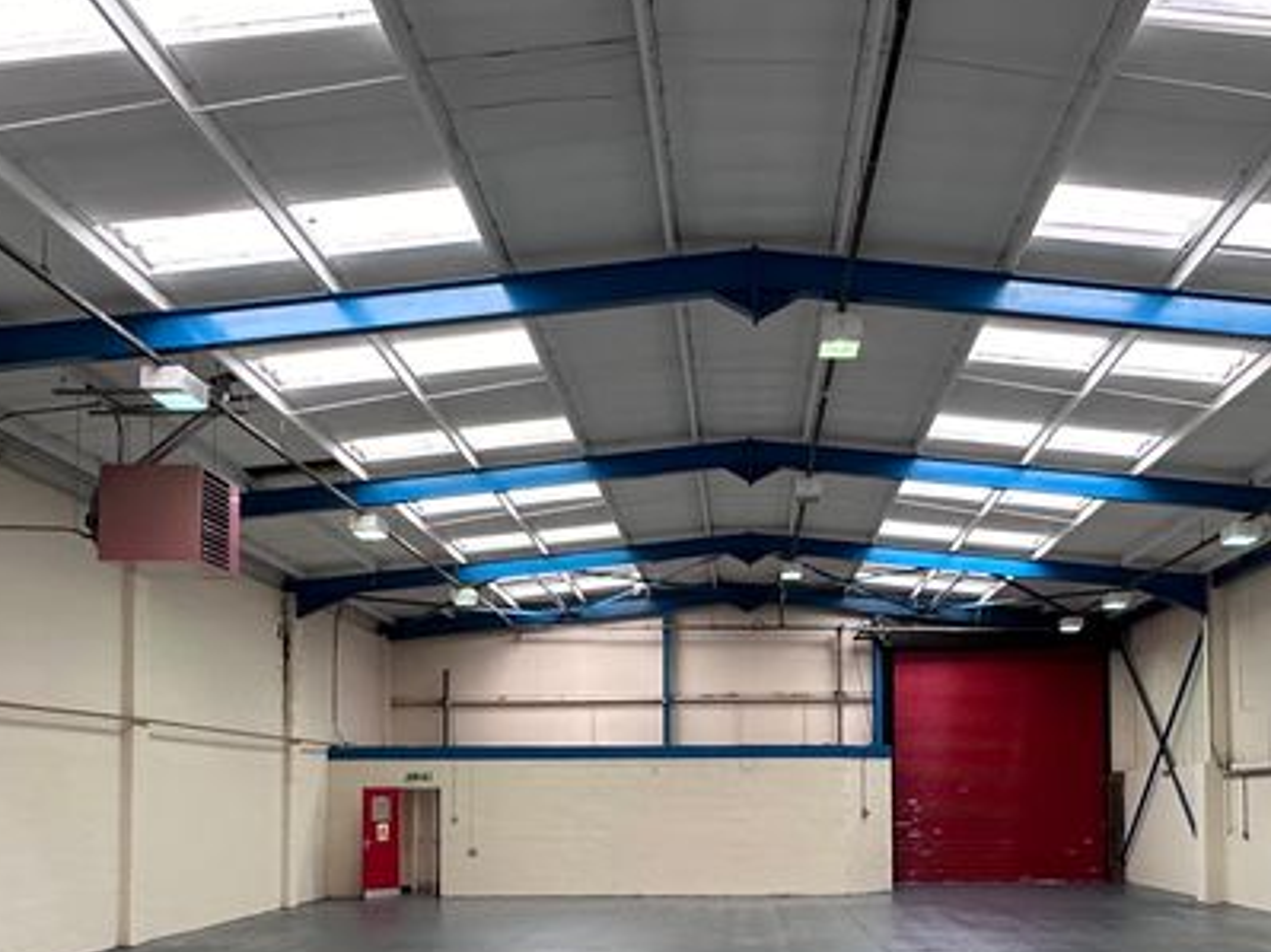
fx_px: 1432
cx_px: 749
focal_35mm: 39
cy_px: 743
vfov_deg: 35.7
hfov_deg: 47.7
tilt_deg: +2.6
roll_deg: +0.1
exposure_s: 1/50
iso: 200
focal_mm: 2.22
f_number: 2.2
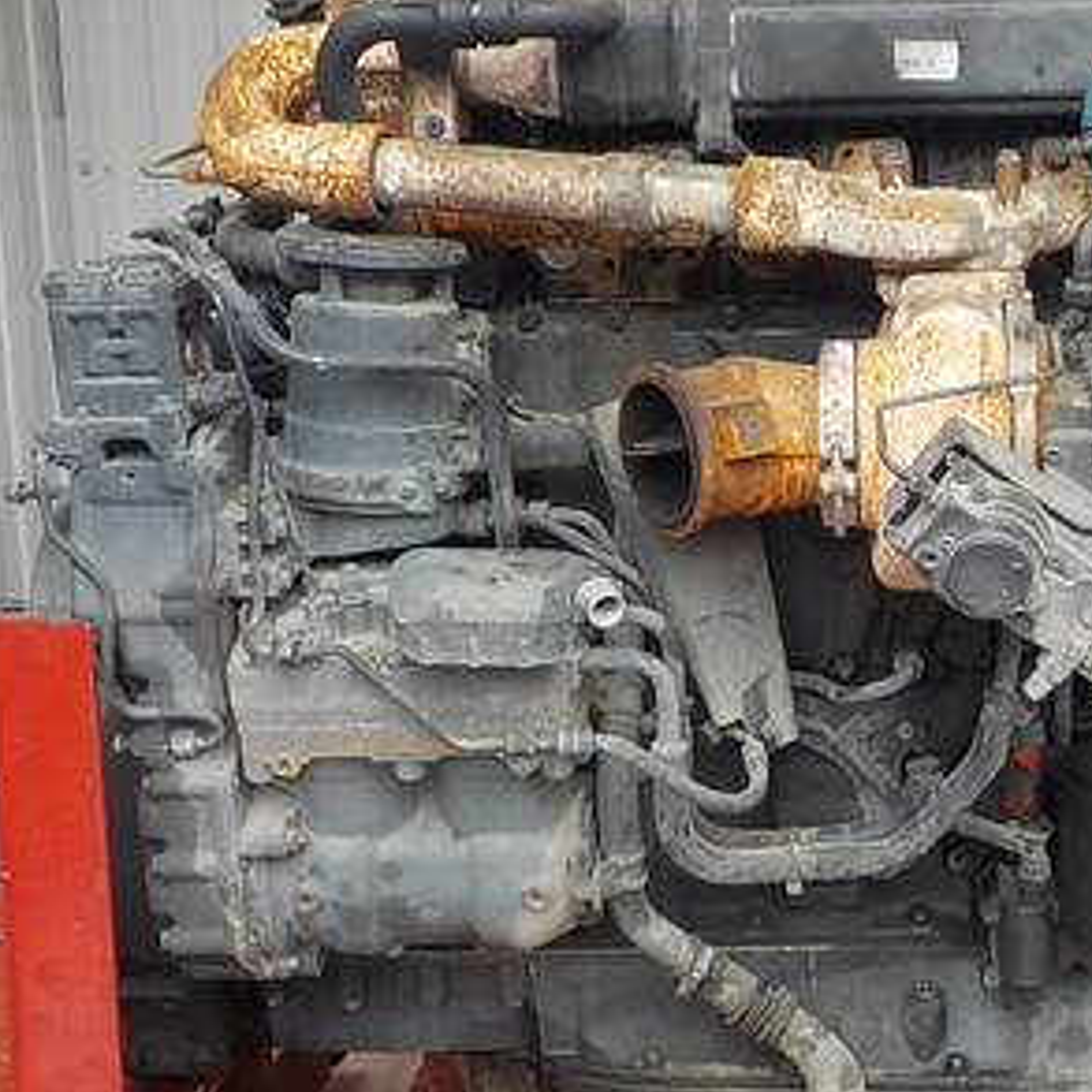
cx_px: 880
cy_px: 529
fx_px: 2070
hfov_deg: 28.9
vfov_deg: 29.6
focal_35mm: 58
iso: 125
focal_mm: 4.1
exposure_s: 1/40
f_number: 3.3
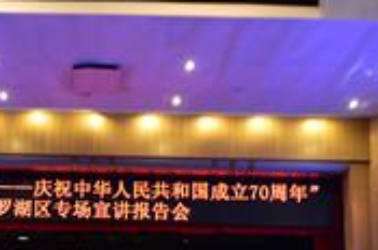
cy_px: 325
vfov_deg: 22.0
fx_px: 576
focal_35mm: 55
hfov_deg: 35.3
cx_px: 82
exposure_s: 1/30
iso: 320
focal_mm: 16
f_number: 2.8
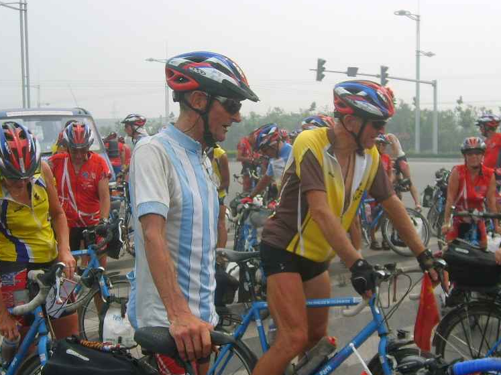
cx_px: 260
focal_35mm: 48
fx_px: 695
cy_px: 208
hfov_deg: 39.7
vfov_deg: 30.2
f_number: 2.8
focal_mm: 5.8
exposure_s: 1/1000
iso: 50
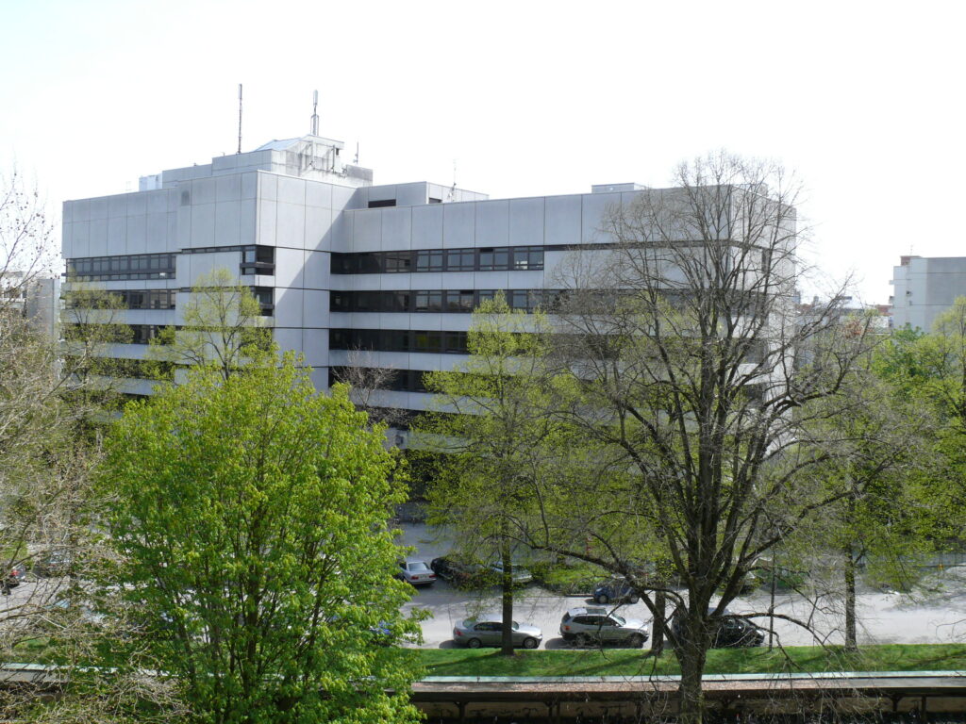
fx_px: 977
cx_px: 483
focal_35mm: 35
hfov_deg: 52.6
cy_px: 362
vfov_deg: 40.7
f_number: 5.6
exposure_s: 1/200
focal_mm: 7.4
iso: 100
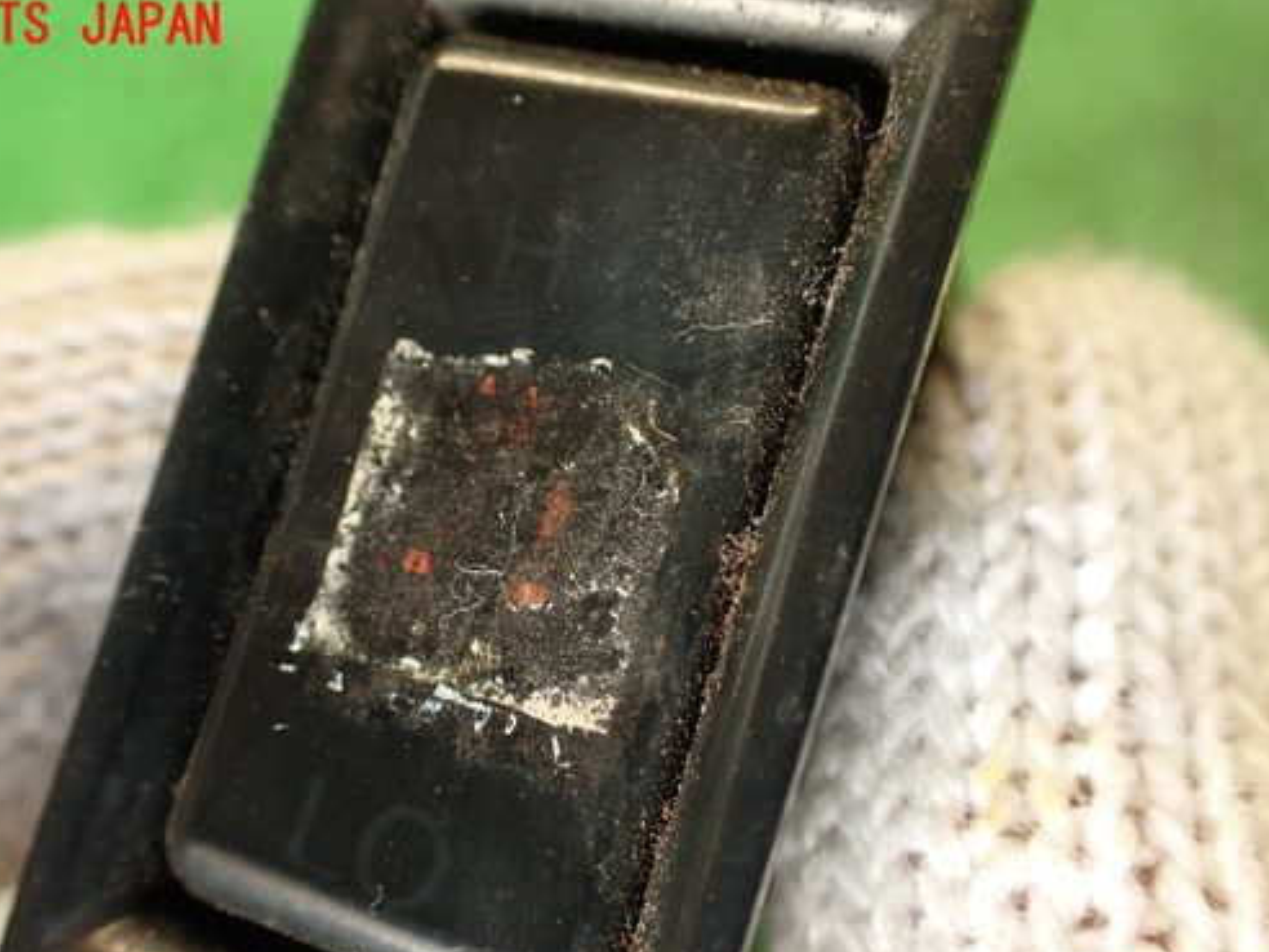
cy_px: 575
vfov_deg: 36.7
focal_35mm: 39
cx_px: 526
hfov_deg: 47.7
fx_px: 1430
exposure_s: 1/40
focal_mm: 5.79
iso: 200
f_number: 2.4
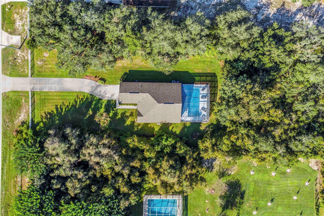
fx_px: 252
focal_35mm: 28
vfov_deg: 46.4
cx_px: 162
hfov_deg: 65.5
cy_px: 108
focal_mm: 10.26
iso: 100
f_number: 4.5
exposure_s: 1/160
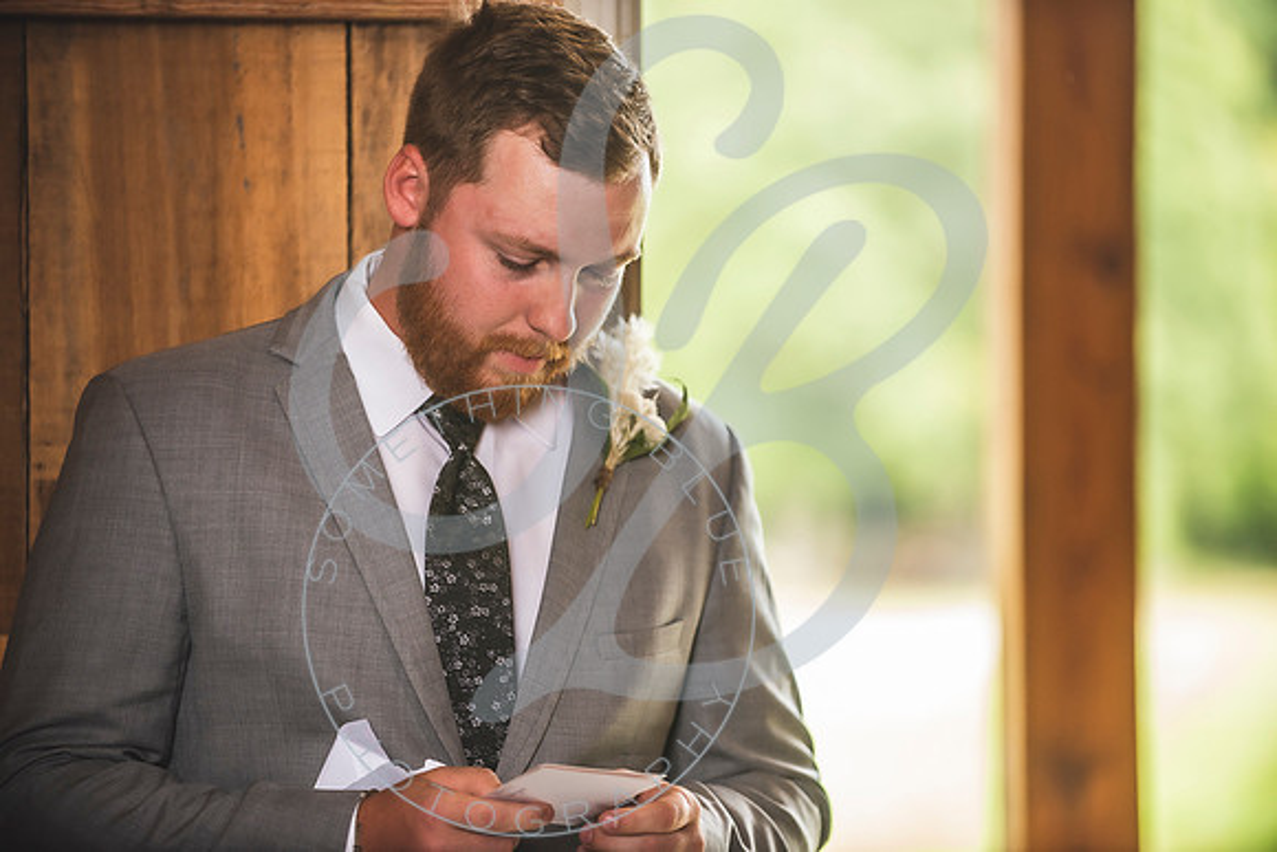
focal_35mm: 151
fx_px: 5340
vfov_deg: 9.1
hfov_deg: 13.6
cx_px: 640
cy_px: 426
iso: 500
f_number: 2.8
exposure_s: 1/200
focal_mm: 150
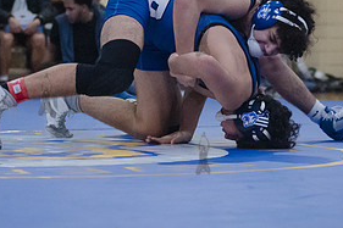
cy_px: 45
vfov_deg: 7.1
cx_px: 237
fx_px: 1847
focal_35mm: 194
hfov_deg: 10.6
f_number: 3.2
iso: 8000
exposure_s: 1/400
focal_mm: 80
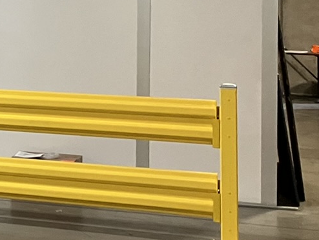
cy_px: -10
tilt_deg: +2.5
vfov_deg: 12.6
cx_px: -317
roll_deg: -0.5
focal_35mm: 116
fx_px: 1070
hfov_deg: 14.2
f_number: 1.8
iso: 250
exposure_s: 1/60
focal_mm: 3.99
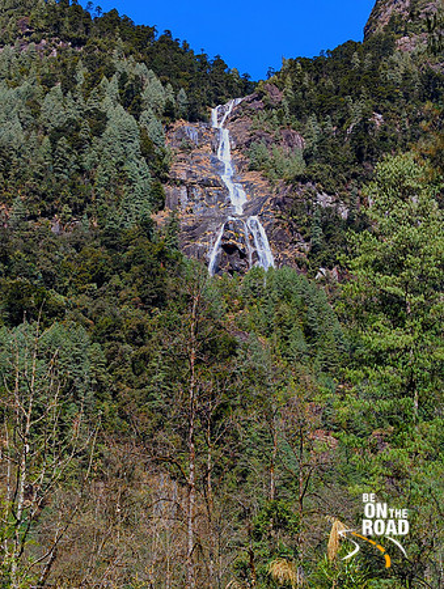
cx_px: 222
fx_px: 836
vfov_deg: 38.9
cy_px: 294
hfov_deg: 29.8
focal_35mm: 49
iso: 21
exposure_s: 1/1041
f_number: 1.68
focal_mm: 6.9
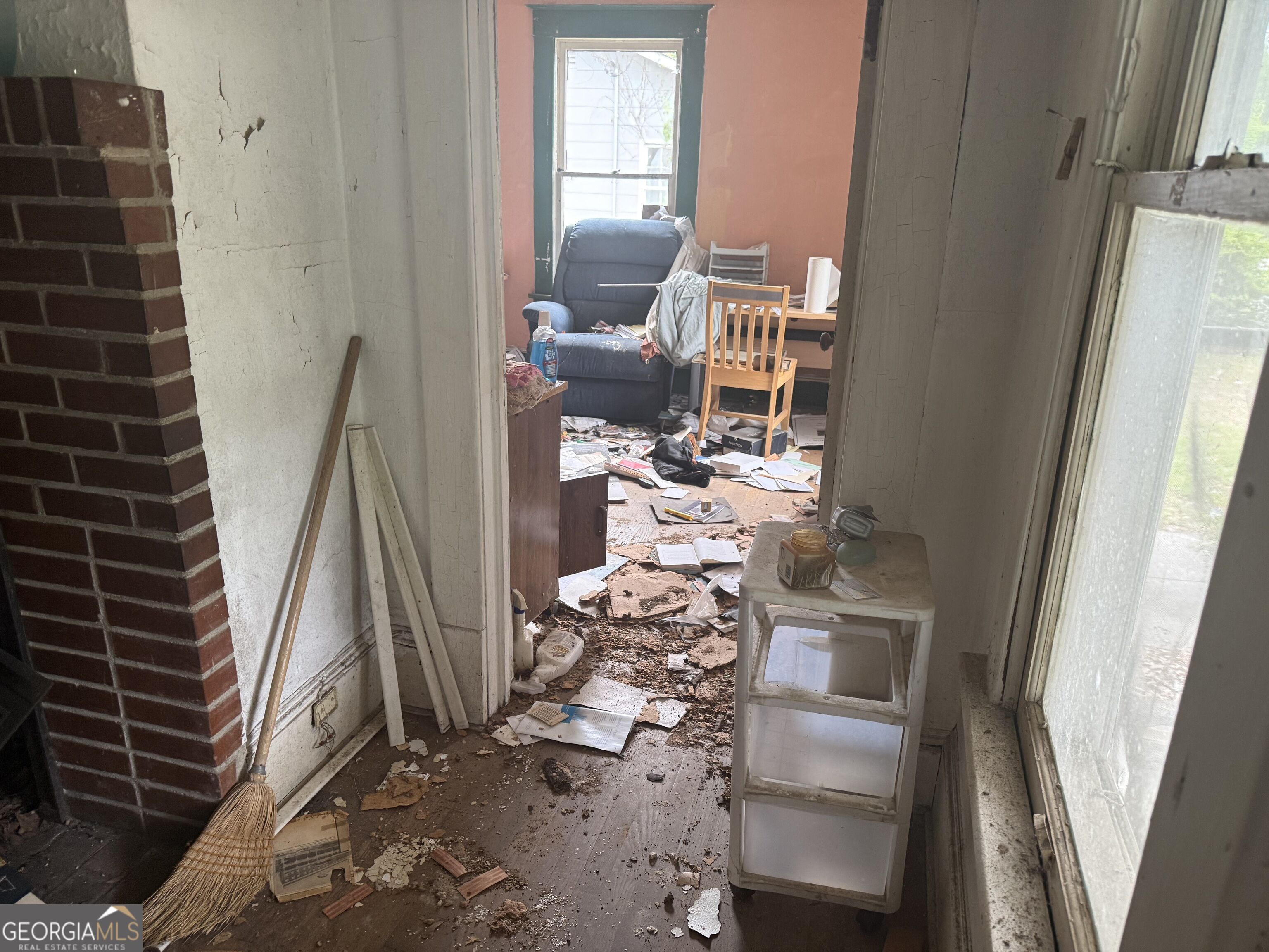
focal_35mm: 24
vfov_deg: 56.8
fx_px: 880
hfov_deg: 71.6
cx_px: 634
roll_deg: -2.4
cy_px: 476
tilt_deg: -18.2
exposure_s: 1/60
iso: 200
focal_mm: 6.76
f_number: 1.78
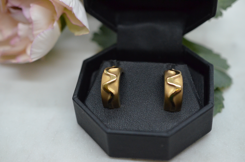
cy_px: 81
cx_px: 122
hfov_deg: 33.5
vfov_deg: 22.5
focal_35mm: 60
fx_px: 407
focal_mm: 40
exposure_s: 1/2500
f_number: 4
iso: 3200
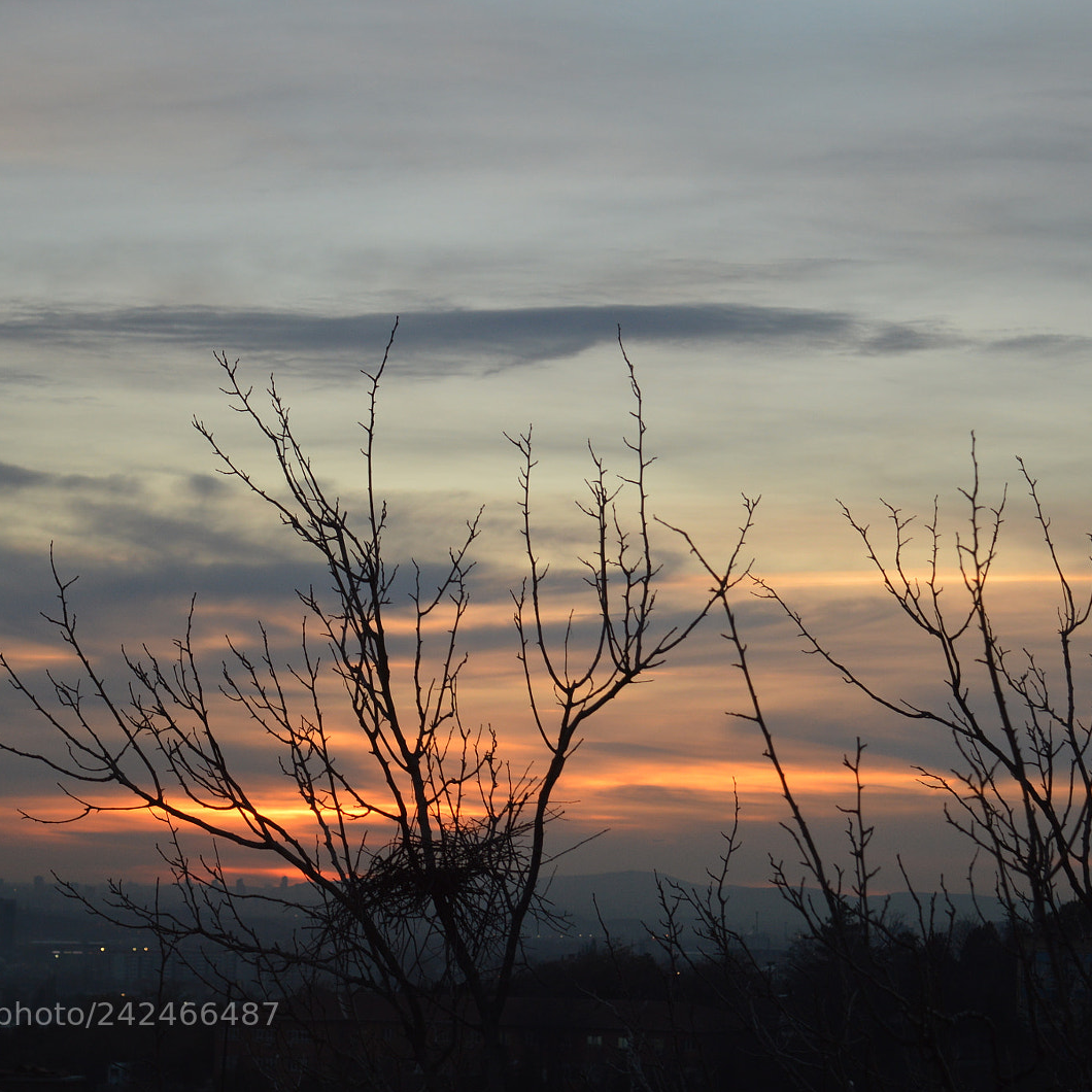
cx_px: 565
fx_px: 3569
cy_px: 547
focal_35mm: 100
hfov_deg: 17.4
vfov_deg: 17.4
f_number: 5.6
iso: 280
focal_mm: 52
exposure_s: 1/125
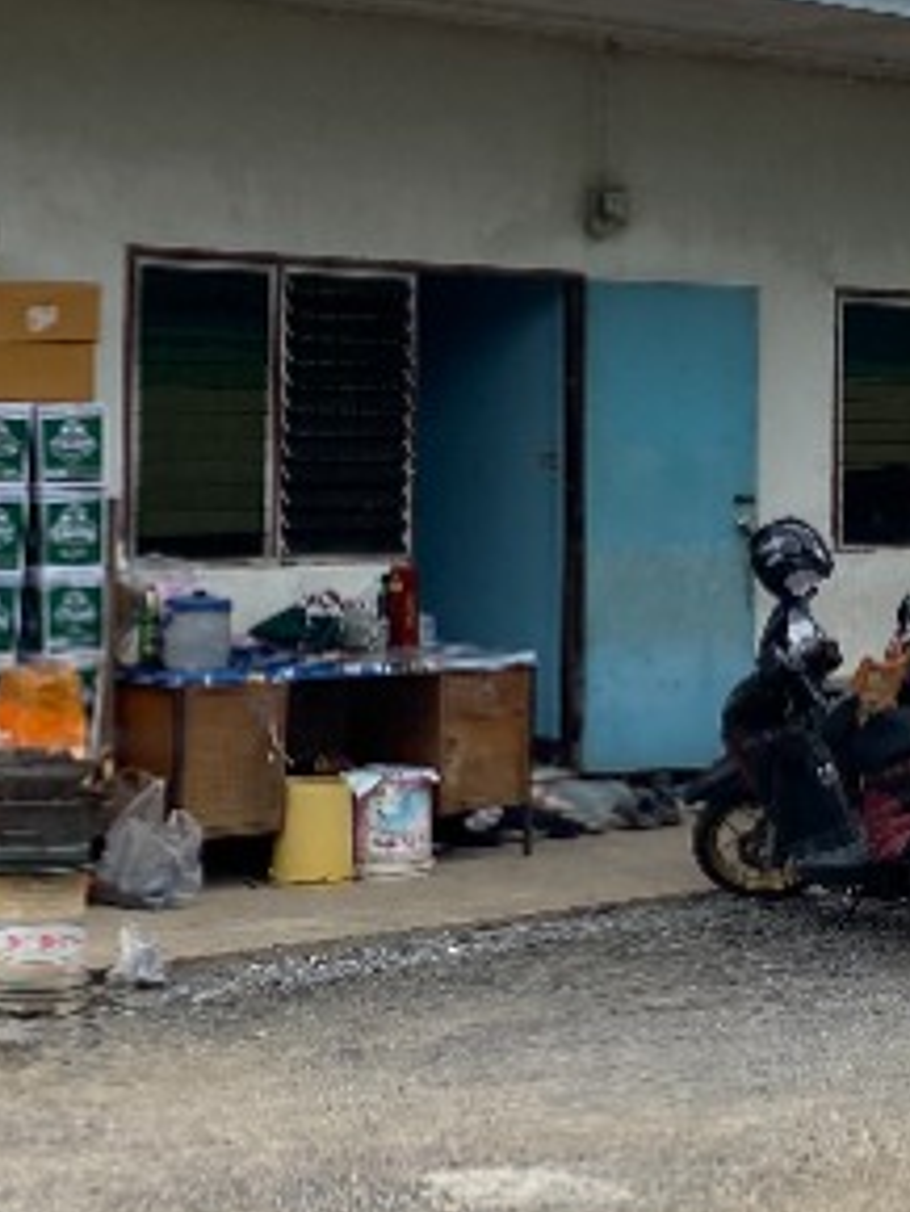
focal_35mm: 90
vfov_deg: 21.7
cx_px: 864
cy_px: 424
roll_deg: +0.0
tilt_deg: +0.5
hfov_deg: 16.2
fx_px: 3152
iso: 32
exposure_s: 1/4444
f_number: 1.8
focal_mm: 4.25
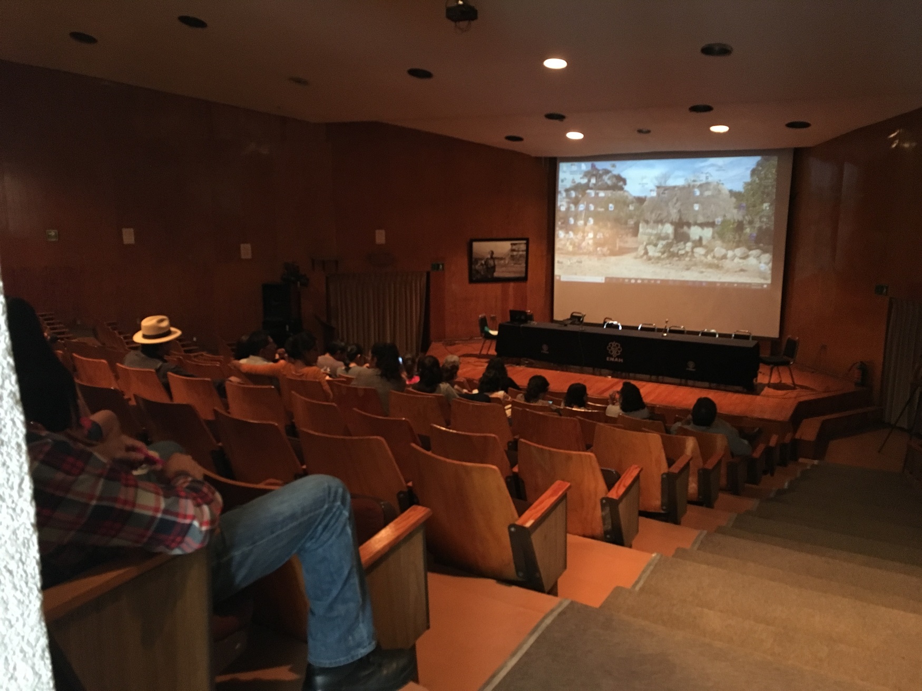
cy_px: 346
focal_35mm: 29
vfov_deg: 48.2
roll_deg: +0.3
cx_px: 461
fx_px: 772
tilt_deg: -10.2
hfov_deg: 61.7
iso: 200
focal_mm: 4.15
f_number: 2.2
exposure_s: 1/15
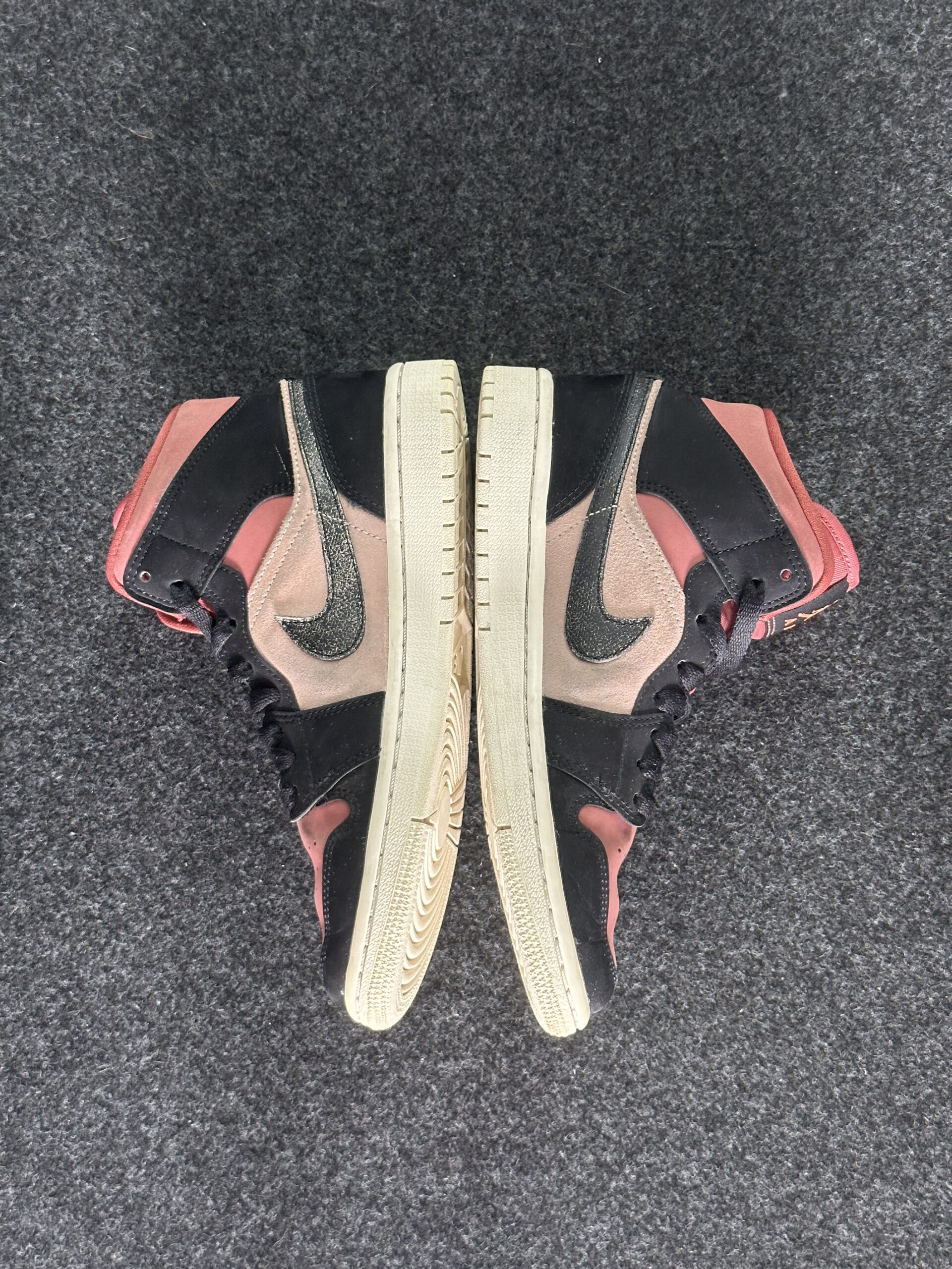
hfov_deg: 30.3
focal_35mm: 48
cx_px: 476
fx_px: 1760
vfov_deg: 39.7
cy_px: 634
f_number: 1.78
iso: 250
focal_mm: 6.86
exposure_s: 1/50
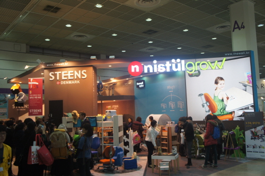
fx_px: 243
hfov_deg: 57.3
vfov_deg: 39.9
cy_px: 88
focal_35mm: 33
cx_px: 132
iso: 200
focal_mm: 22
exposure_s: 1/40
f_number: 4
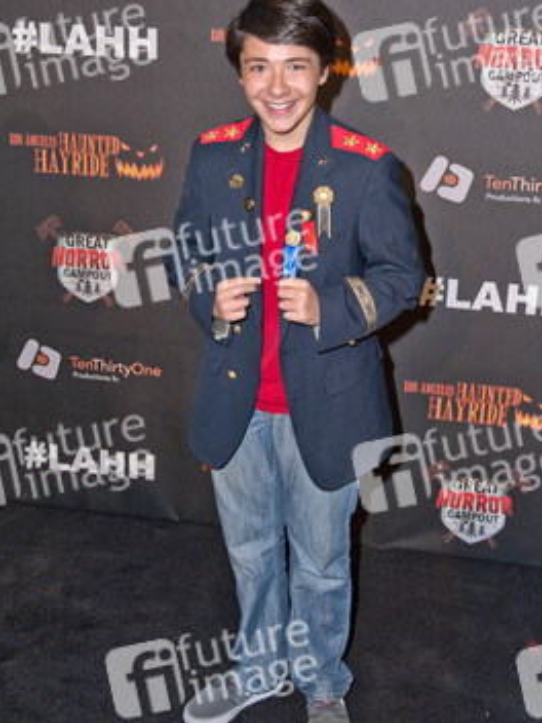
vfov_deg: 52.6
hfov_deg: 40.7
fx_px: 731
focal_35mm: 35
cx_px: 272
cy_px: 362
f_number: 4.5
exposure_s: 1/400
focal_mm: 32
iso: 400
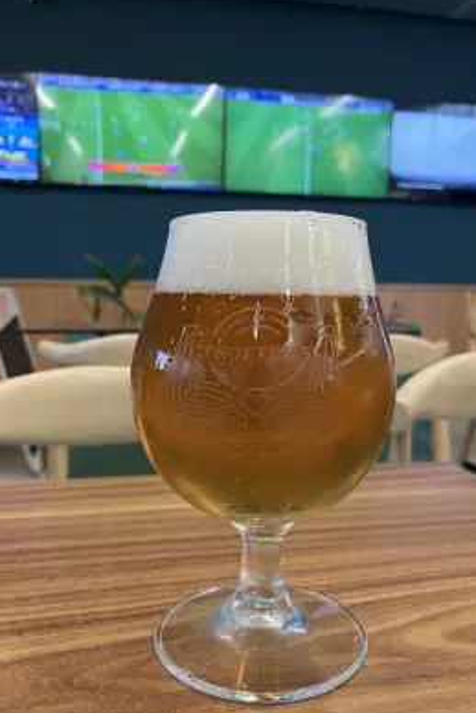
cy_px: 356
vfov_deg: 61.9
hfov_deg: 43.6
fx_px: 594
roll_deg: -0.2
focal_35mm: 30
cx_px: 246
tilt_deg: -4.1
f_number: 1.8
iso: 160
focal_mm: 3.99
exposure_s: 1/50
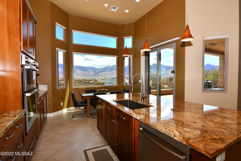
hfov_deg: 96.7
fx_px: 107
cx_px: 120
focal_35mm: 16
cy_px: 80
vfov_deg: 73.7
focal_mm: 11
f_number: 7.1
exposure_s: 1/200
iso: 100
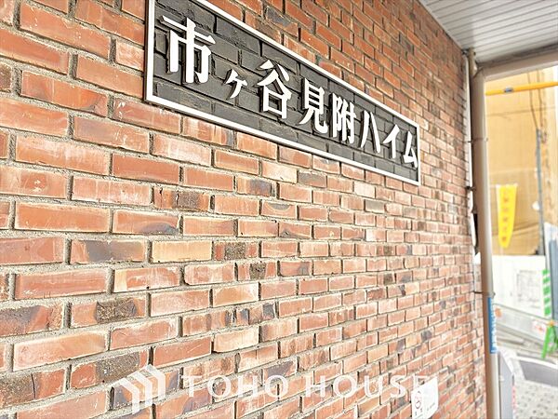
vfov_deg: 53.1
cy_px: 210
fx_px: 419
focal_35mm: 26
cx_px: 279
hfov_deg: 67.3
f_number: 1.6
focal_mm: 5.96
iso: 80
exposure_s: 1/126
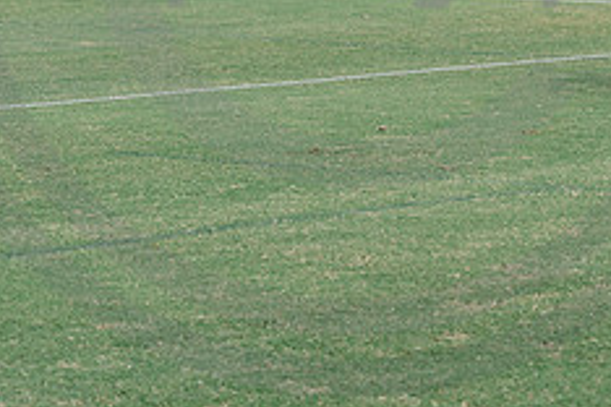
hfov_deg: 9.2
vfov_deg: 6.1
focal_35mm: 223
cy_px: -67
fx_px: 3785
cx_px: 350
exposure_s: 1/320
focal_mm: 90
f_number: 5
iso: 640
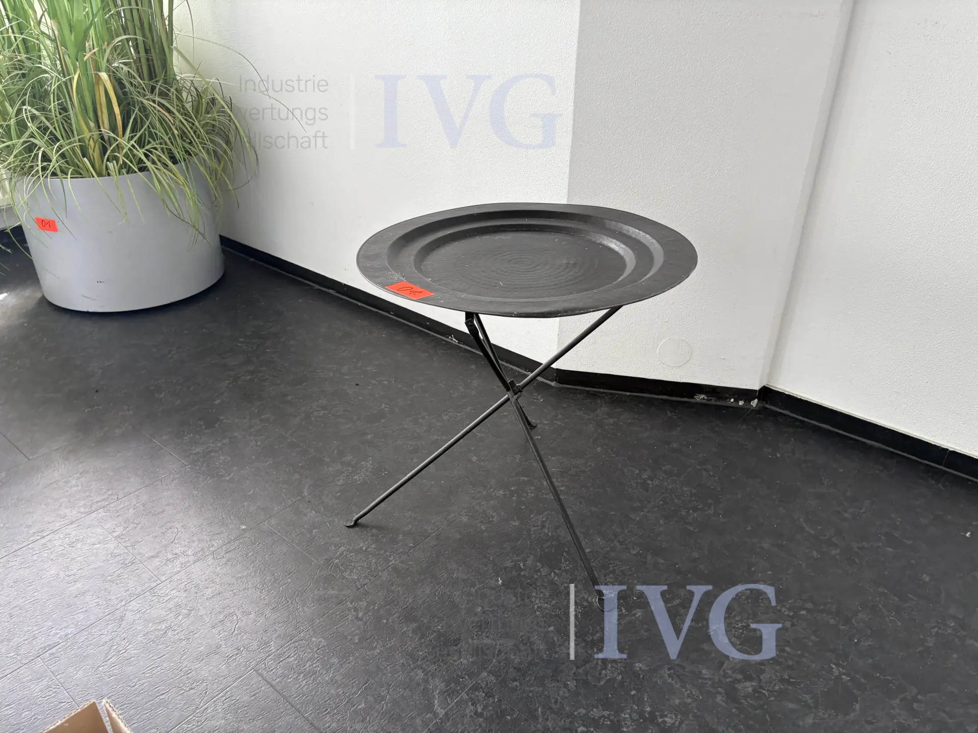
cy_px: 366
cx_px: 489
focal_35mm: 26
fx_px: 735
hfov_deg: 67.3
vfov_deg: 53.1
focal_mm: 5.96
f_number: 1.6
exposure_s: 1/121
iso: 100
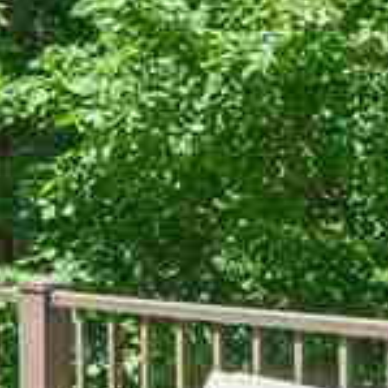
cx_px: -362
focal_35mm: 117
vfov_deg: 14.9
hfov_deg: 13.1
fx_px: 1484
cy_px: 184
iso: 400
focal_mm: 16
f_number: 10
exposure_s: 1/160
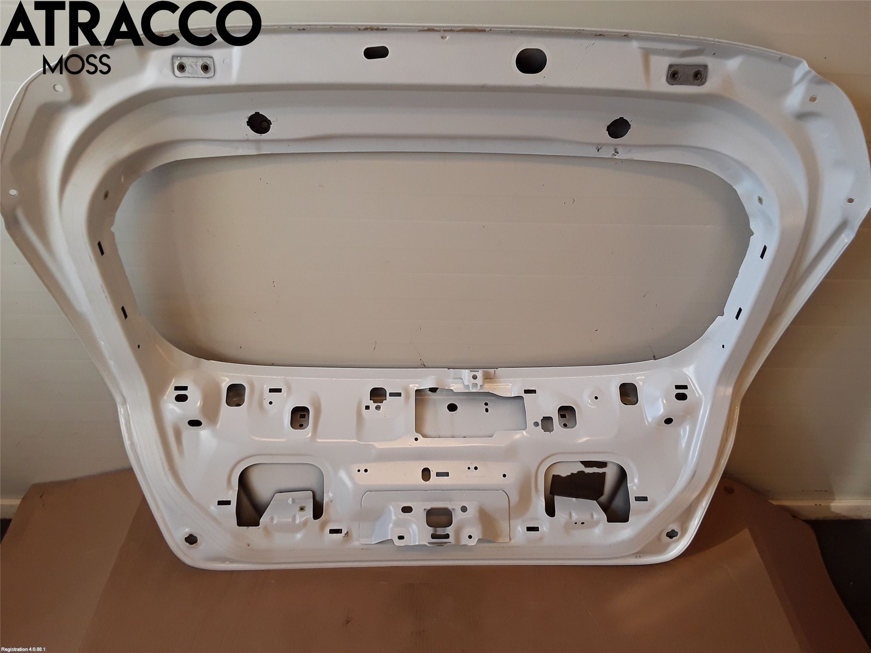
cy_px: 326
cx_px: 436
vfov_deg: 49.7
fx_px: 705
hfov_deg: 63.4
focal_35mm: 28
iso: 40
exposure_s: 1/136
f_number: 1.9
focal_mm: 2.91
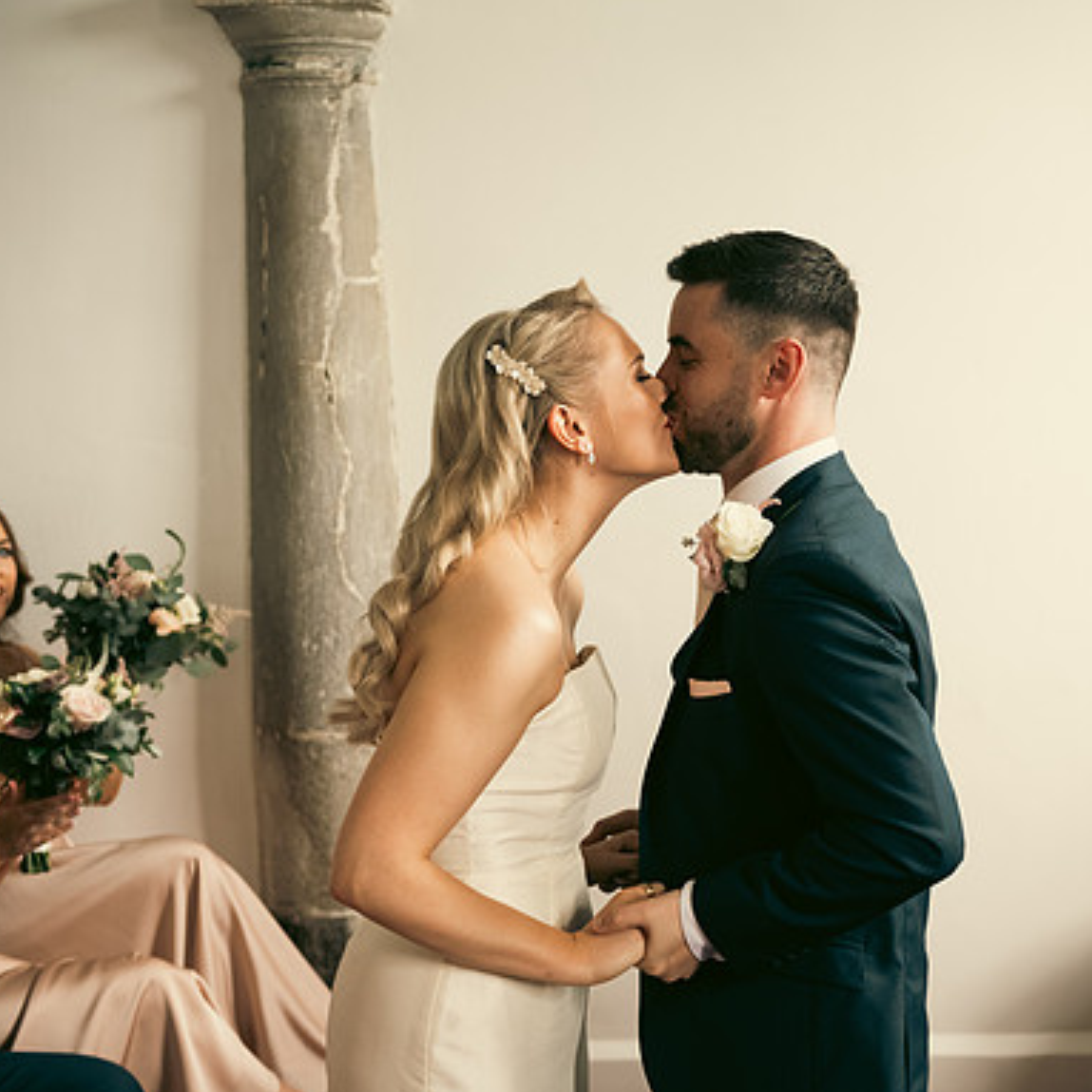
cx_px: 741
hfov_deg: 31.4
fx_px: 1927
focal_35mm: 54
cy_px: 546
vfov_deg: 31.6
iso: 800
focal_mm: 42
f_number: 3.5
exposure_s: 1/160
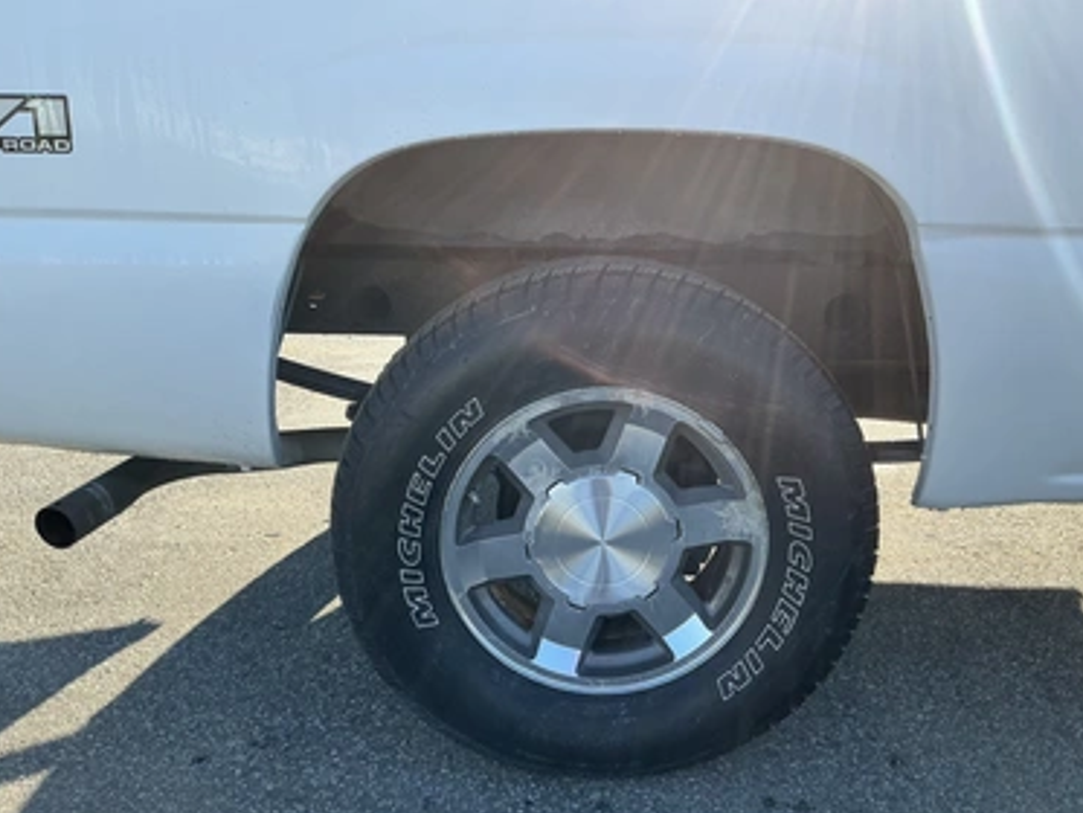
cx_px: 560
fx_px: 939
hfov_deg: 59.9
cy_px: 433
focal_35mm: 30
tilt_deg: -18.5
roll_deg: +1.1
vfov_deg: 46.8
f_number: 1.8
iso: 25
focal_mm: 3
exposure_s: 1/606
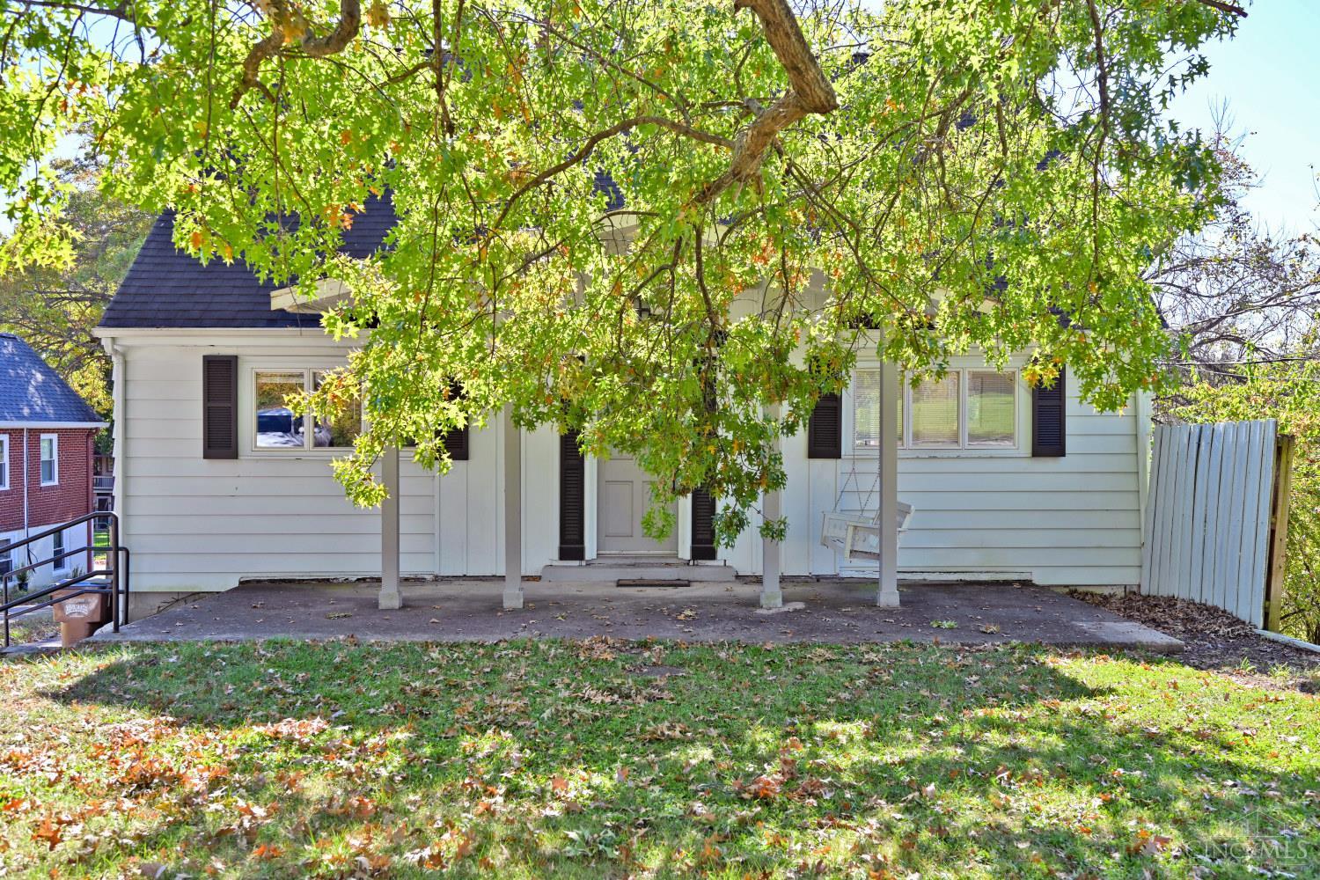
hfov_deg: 62.8
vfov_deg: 44.3
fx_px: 1082
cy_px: 440
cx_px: 660
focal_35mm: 30
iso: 180
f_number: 5.6
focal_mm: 29.5
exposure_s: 1/250
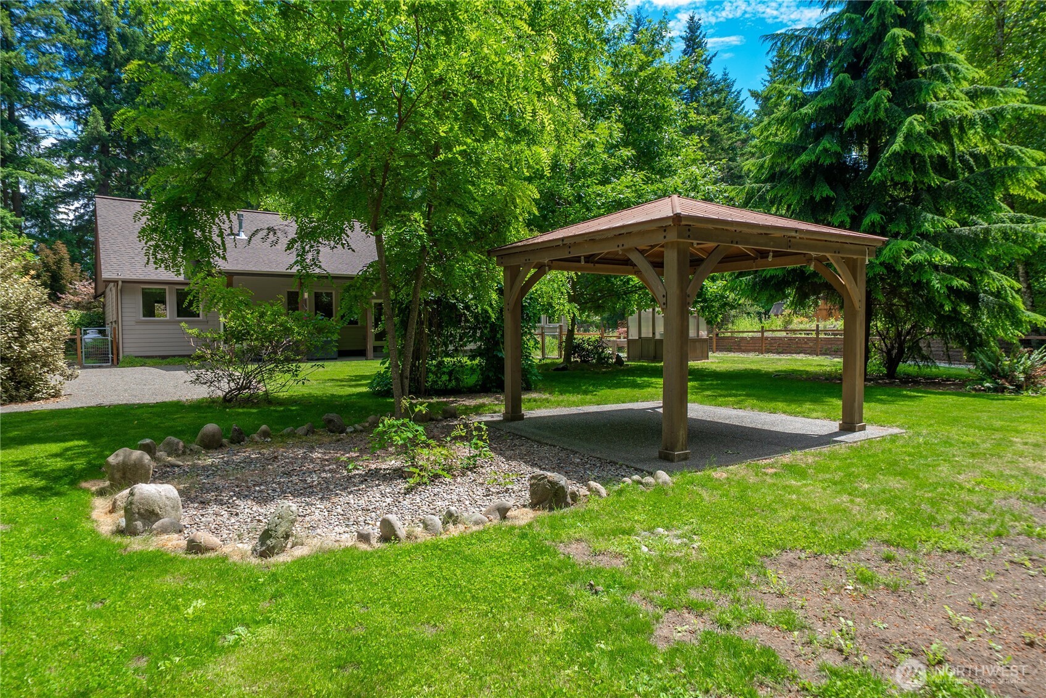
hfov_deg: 81.2
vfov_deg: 59.6
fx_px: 610
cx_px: 523
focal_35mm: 21
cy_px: 349
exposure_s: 1/40
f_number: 7.1
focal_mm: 21
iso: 80
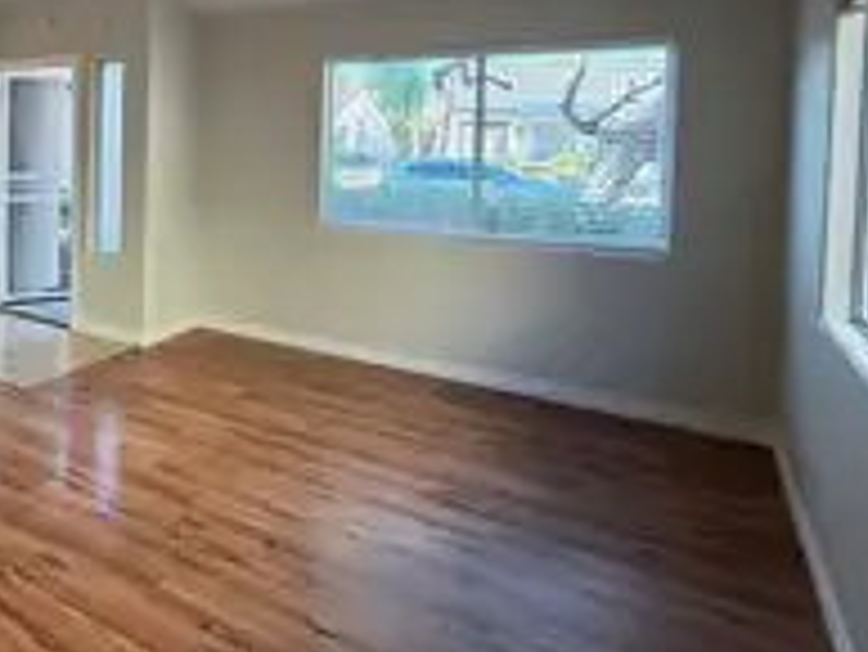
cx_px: 18
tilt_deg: -2.1
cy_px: 153
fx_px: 728
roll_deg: -0.4
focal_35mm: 29
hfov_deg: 50.9
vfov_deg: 46.3
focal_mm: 2.22
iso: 160
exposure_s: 1/120
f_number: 2.2
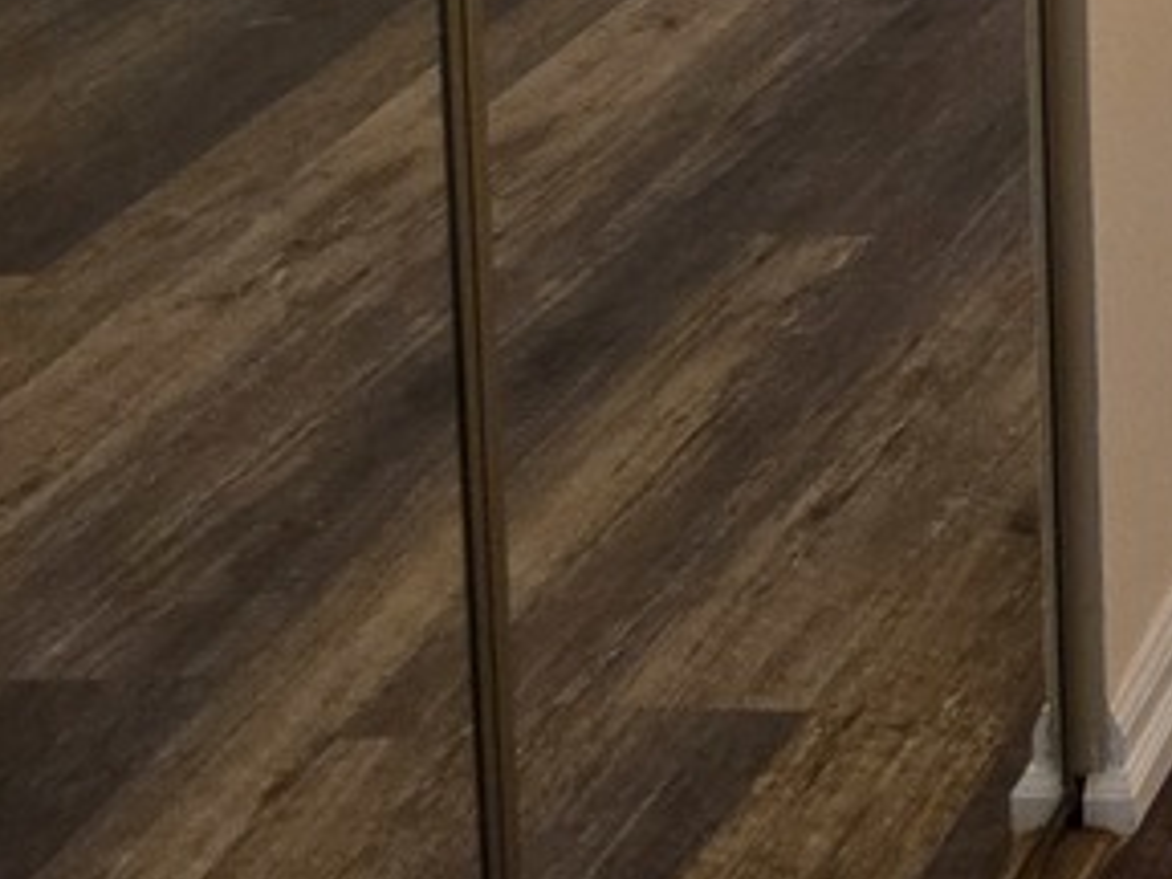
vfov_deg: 15.7
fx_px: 2201
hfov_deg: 19.9
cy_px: -1058
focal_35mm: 65
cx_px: 2206
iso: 80
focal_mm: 2.2
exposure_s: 1/120
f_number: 1.9
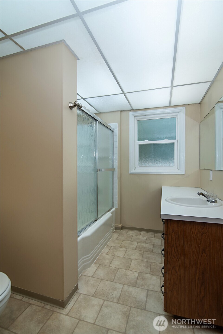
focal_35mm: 18
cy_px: 167
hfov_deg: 67.4
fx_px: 167
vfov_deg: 90.0
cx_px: 112
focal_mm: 18
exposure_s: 1/100
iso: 200
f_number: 5.6
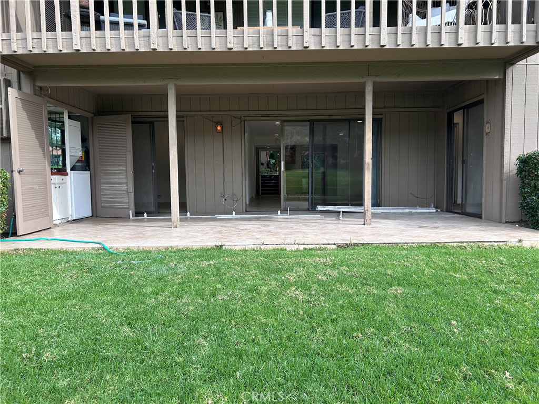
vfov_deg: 53.1
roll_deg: +1.0
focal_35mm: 26
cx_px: 270
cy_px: 202
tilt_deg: -3.4
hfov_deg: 67.3
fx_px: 405
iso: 50
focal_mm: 5.7
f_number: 1.5
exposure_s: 1/814
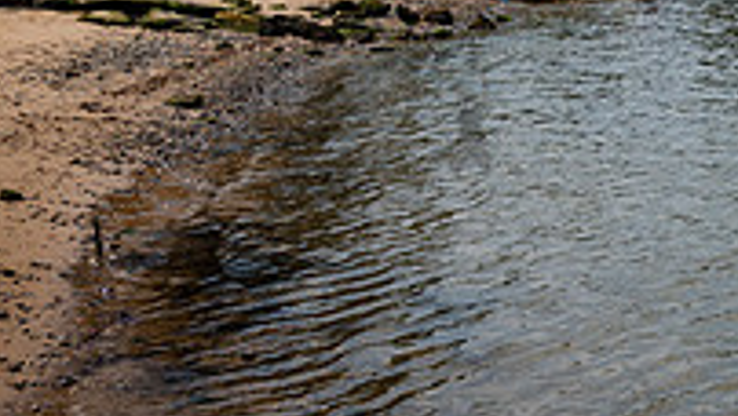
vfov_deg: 15.6
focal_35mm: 76
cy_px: -11
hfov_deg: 25.1
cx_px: 883
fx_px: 1488
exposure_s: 1/1250
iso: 100
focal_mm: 24
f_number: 4
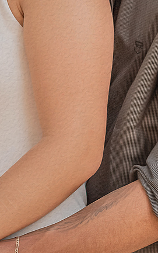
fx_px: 2189
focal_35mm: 318
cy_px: 39
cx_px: 78
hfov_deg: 4.1
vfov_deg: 6.6
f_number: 2.8
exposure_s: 1/1000
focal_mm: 50
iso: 400
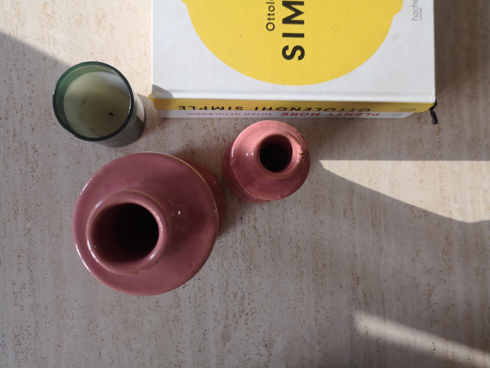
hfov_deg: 65.3
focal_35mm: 27
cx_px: 245
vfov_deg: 51.4
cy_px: 184
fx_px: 382
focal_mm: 3.95
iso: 100
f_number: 1.8
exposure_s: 1/100
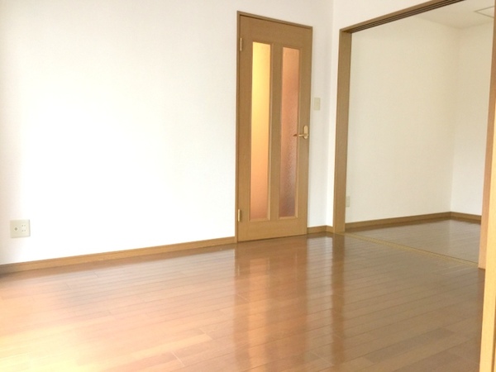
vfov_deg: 48.2
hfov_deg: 61.7
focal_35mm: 29
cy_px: 186
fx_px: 416
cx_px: 248
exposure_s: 1/15
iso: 50
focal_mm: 4.15
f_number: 2.2
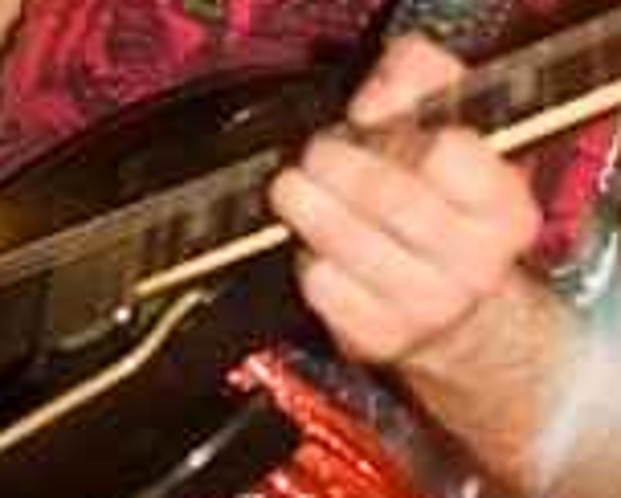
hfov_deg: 13.2
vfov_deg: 10.5
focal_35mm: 145
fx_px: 2675
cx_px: 272
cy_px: -90
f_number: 3.2
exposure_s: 1/13
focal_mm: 35
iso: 800
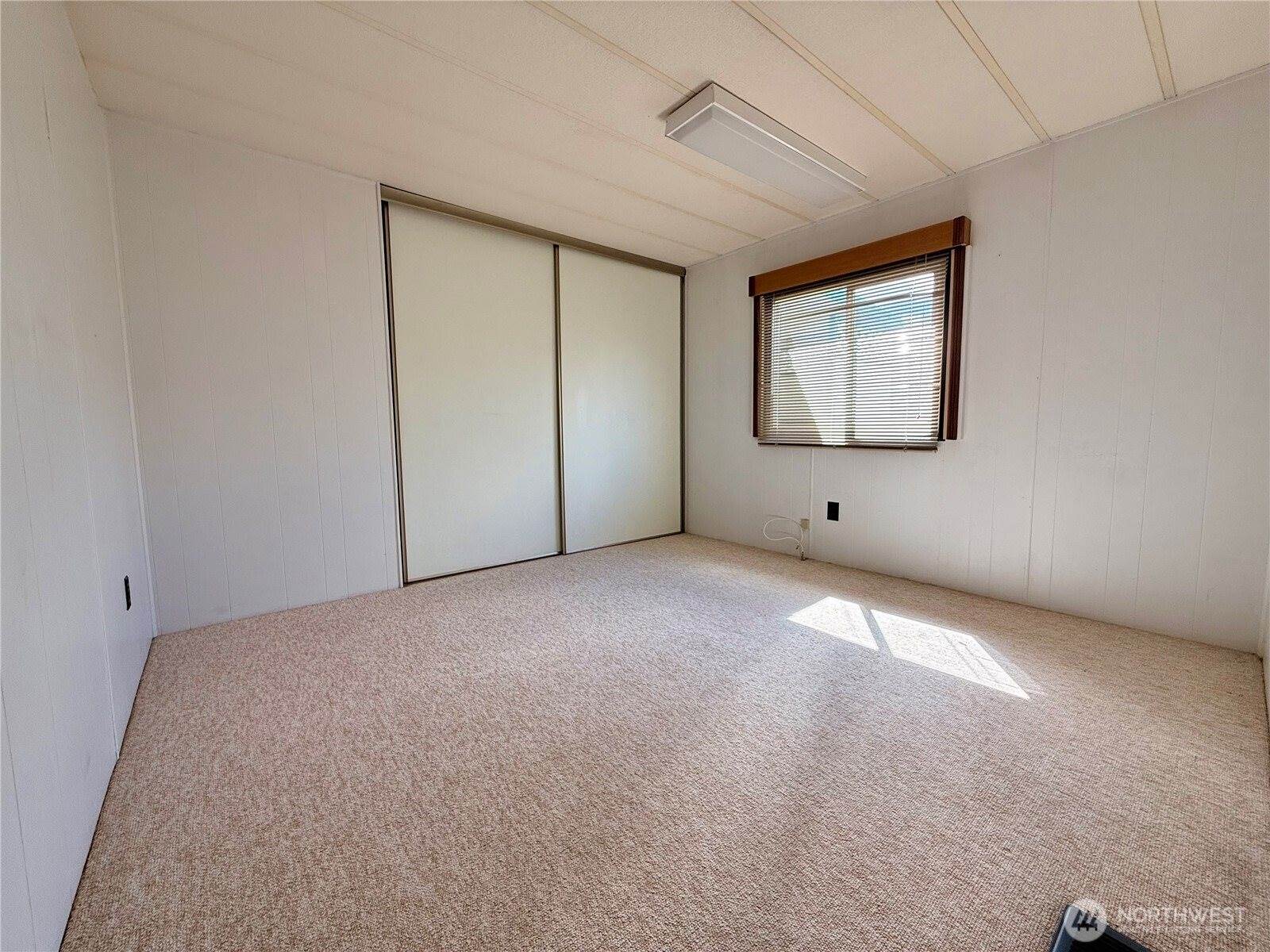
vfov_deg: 85.7
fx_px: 514
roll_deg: +0.6
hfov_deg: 102.1
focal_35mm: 14
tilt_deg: -5.2
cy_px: 476
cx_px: 635
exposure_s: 1/159
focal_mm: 2.22
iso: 64
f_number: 2.2
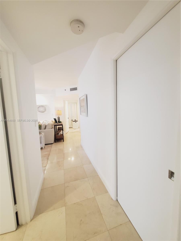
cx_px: 90
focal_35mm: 13
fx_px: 91
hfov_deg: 89.9
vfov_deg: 106.2
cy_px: 120
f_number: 2.2
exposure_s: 1/60
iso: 250
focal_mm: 1.8
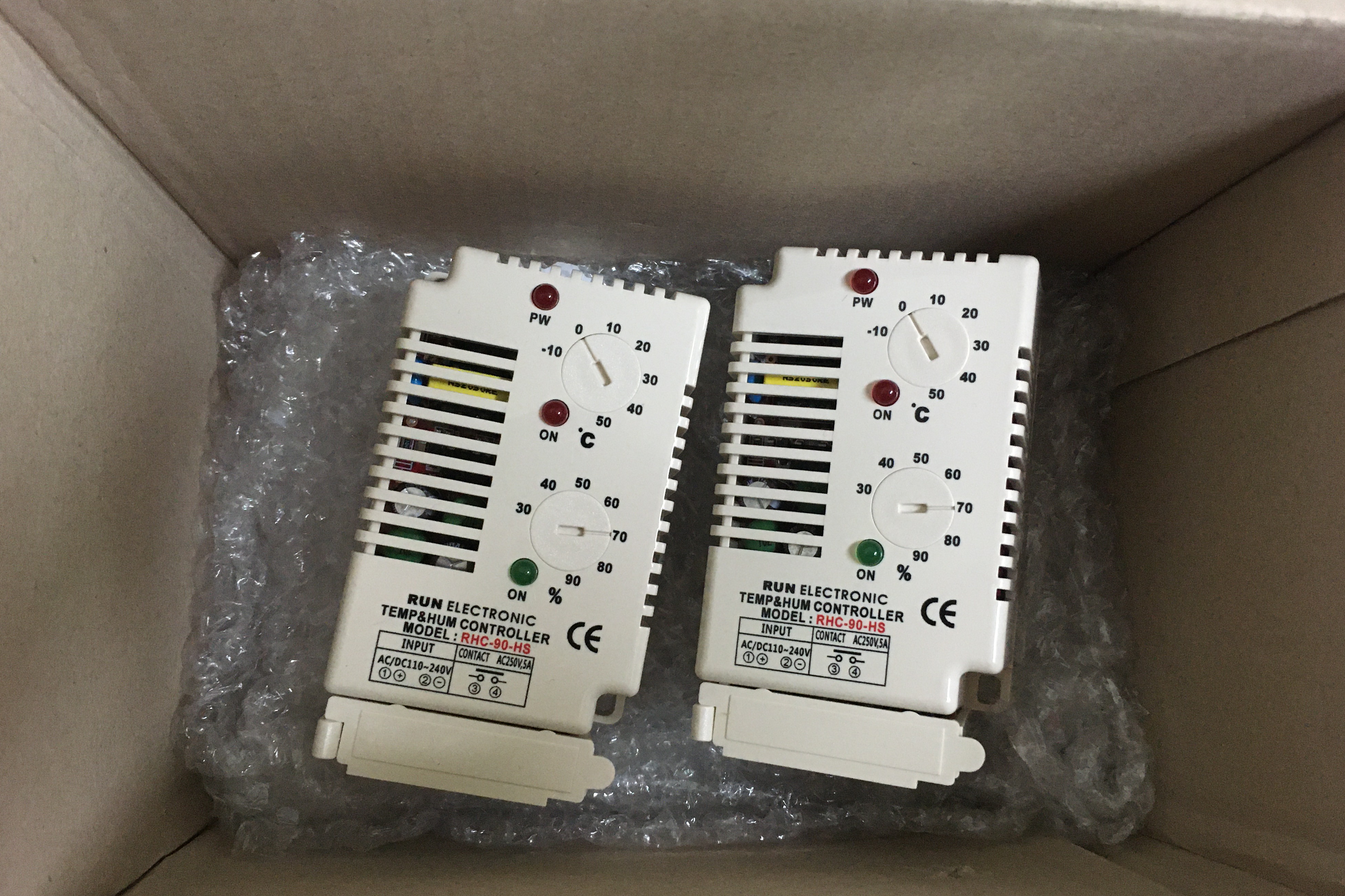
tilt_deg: -80.2
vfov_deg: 42.3
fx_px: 1158
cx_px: 676
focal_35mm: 31
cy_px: 455
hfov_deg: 60.3
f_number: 2.2
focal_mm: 4.15
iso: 200
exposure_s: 1/30
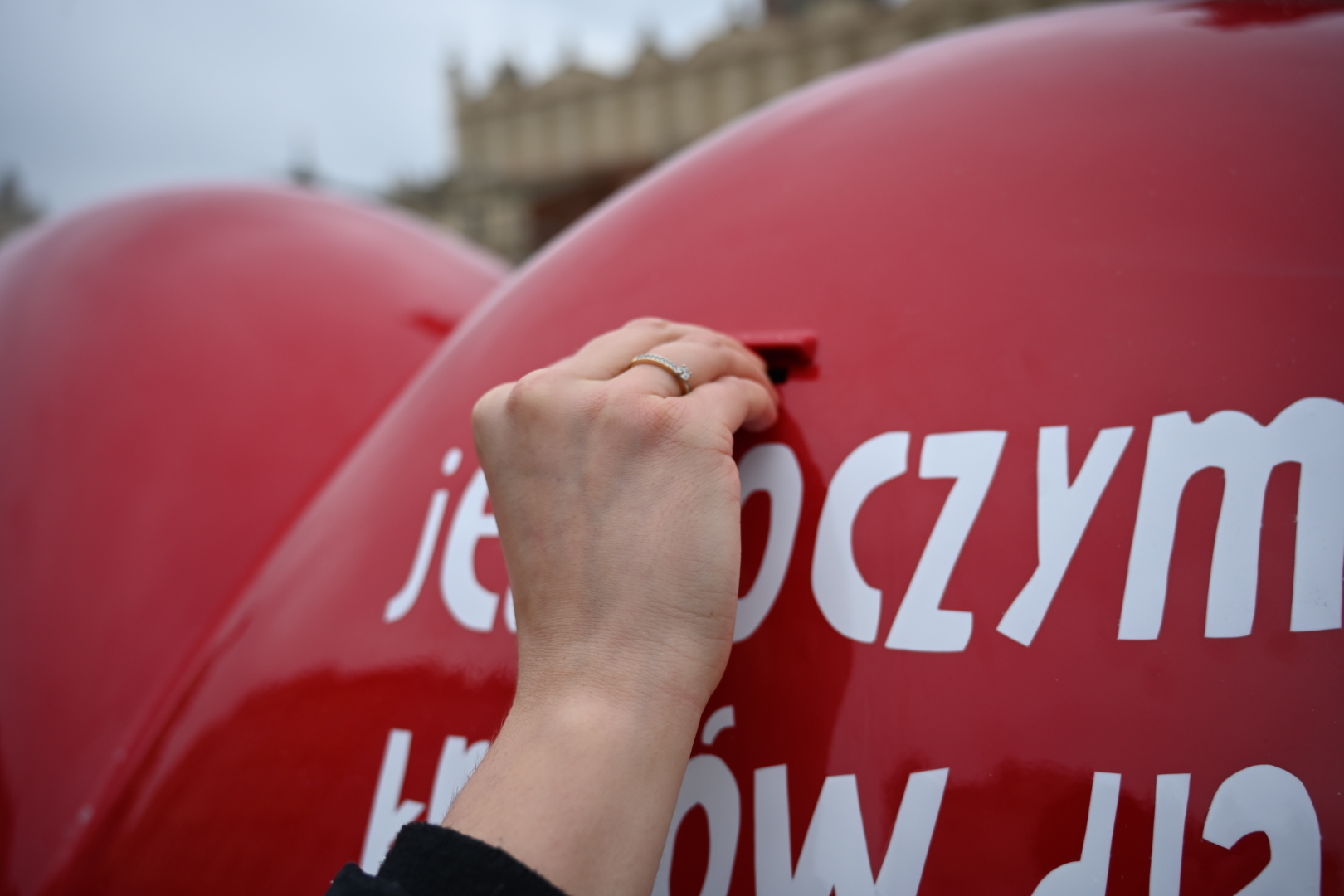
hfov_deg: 58.0
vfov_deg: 40.5
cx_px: 672
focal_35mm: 32
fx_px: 1213
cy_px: 448
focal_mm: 32.5
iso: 360
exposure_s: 1/640
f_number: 4
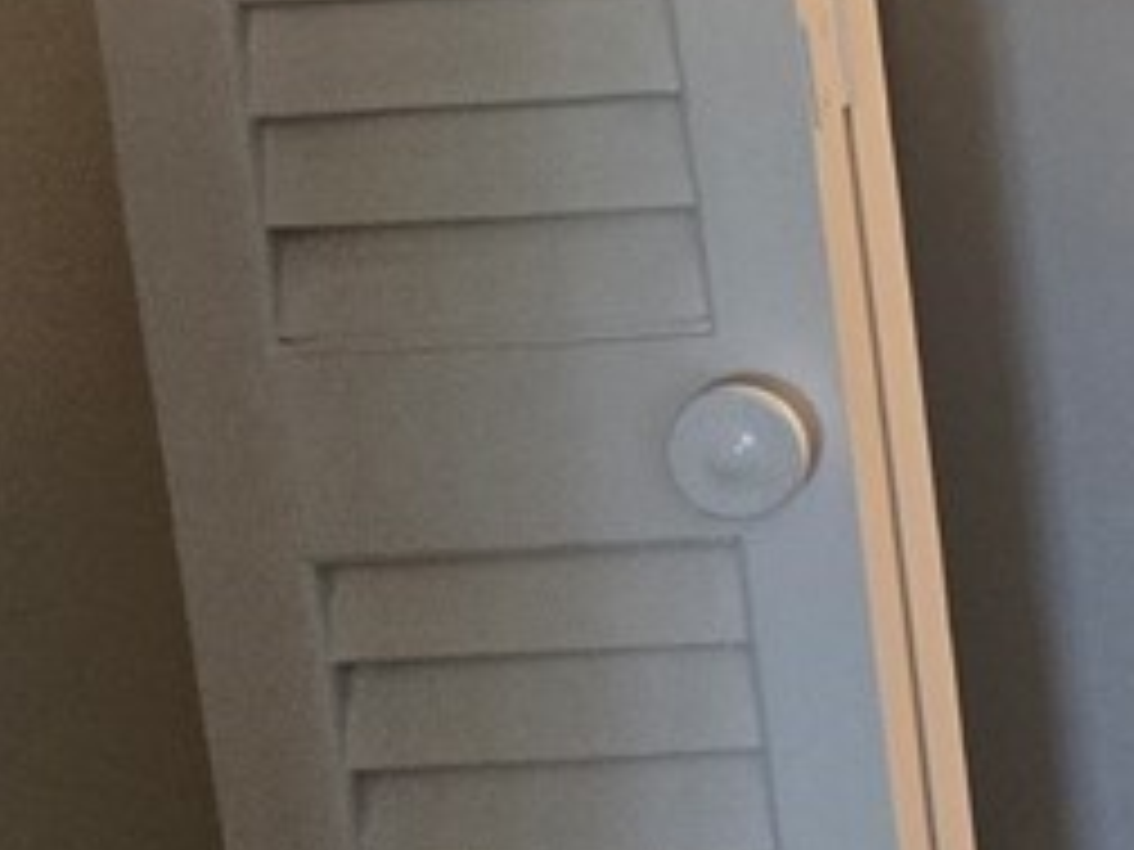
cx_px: 2511
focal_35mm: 146
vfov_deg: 9.8
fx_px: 4783
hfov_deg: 11.6
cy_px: -459
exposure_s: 1/120
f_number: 1.8
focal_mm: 5.4
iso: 640
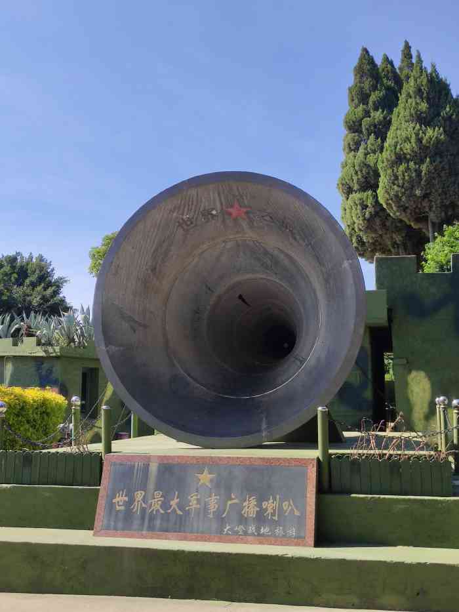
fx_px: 742
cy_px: 306
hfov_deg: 34.4
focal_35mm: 42
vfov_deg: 44.8
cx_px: 230
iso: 112
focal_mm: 4.75
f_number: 1.75
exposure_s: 1/2000
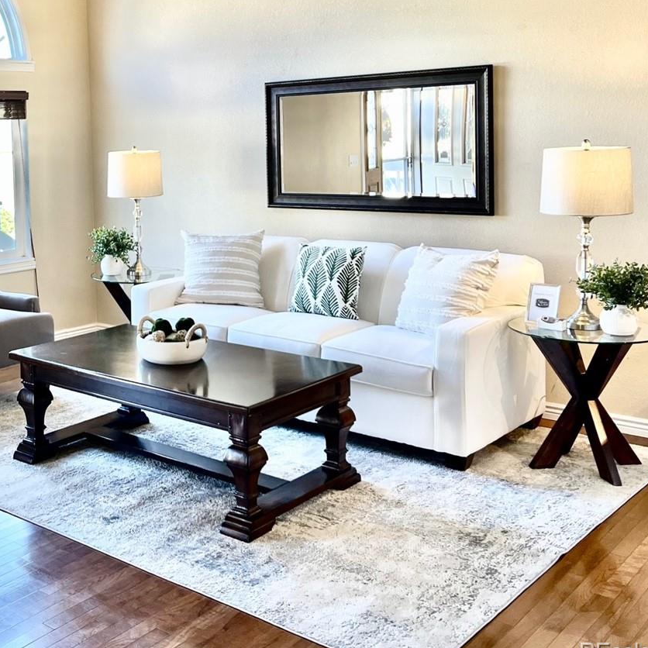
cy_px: 202
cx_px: 85
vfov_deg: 37.8
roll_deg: +2.0
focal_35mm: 44
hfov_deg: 36.4
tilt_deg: -4.9
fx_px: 932
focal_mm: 5.7
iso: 100
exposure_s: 1/120
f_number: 1.5
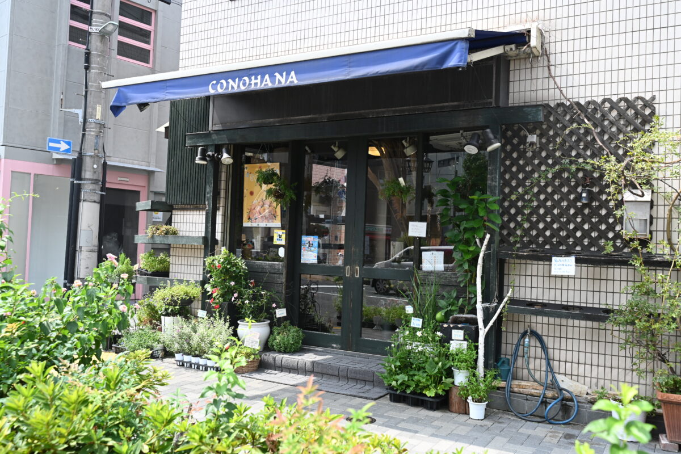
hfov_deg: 58.7
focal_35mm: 32
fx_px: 605
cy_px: 227
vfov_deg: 41.1
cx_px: 340
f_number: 5.6
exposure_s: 1/250
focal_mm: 32
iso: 200
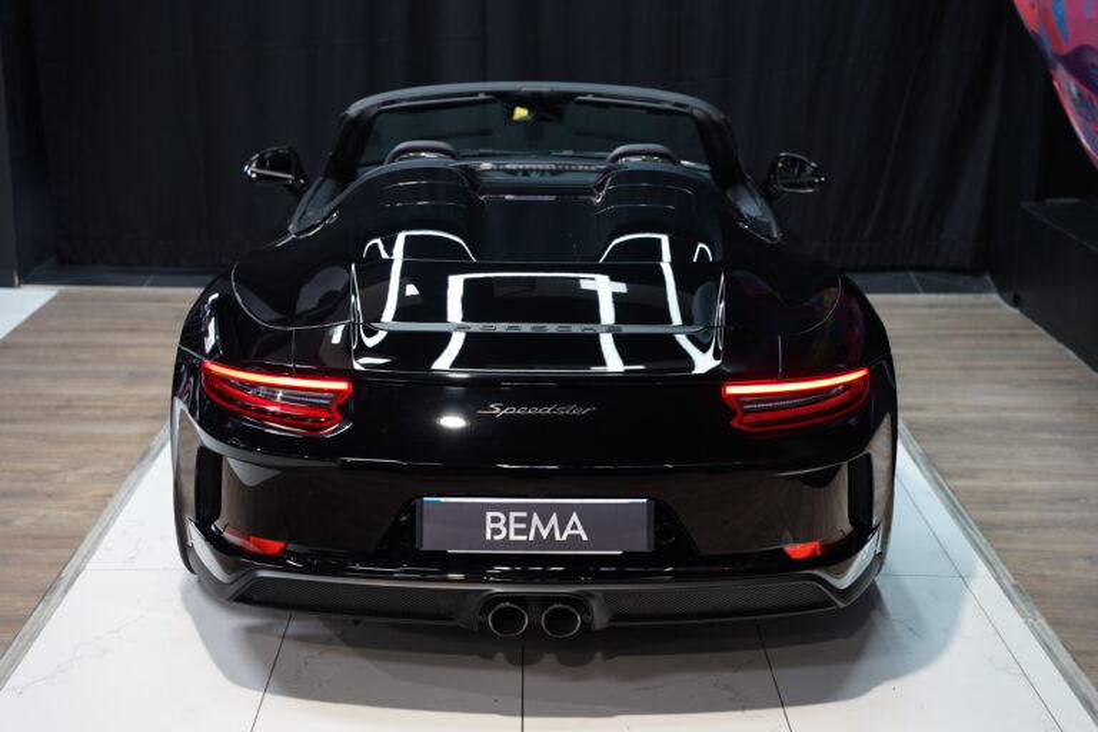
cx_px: 549
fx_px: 1876
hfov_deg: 32.6
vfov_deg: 22.1
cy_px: 366
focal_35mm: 62
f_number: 2.8
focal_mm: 61.5
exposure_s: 1/80
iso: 800
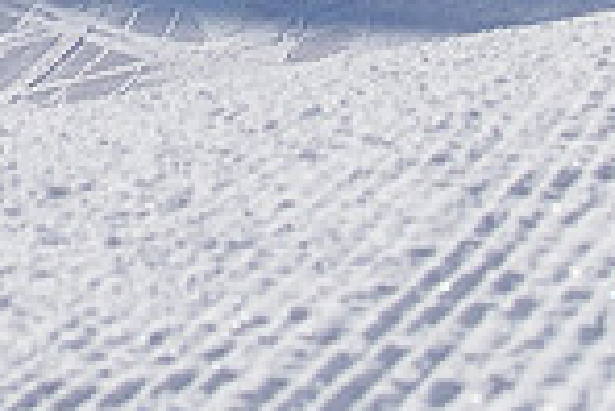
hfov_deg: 5.6
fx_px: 6139
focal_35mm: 359
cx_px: -615
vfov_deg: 3.8
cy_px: -352
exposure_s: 1/1000
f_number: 8
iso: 160
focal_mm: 40
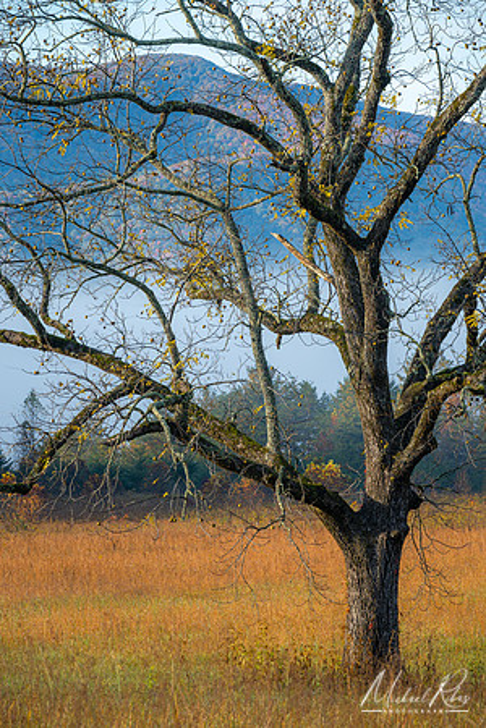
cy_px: 364
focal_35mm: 202
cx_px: 243
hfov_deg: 6.8
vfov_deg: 10.2
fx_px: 4100
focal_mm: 135
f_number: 9
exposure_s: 1/60
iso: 100
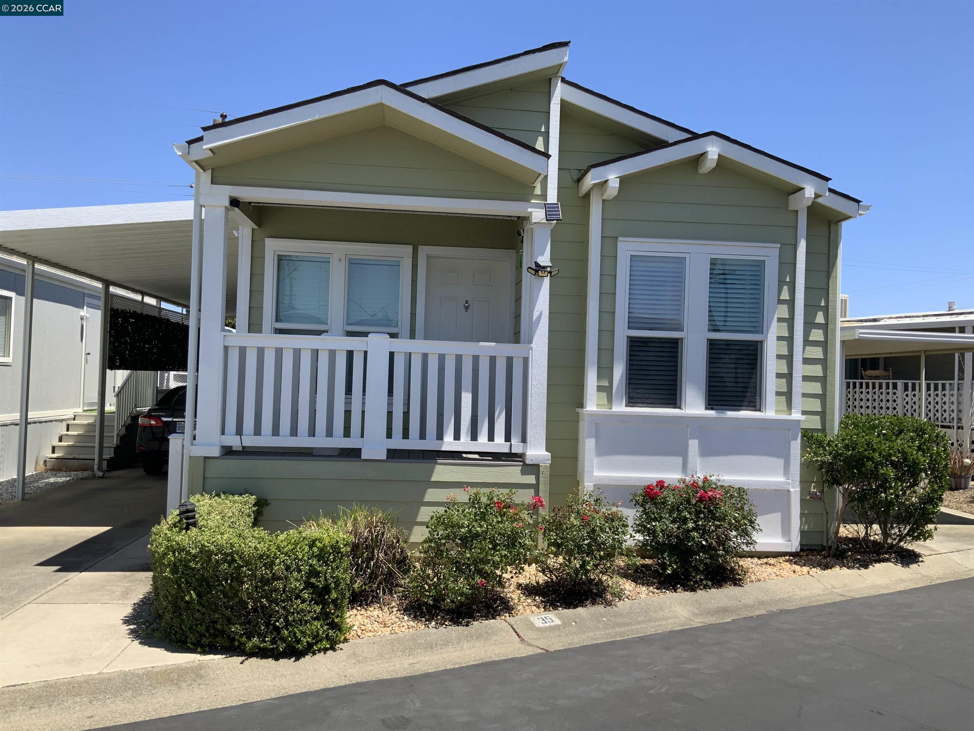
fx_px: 816
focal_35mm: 29
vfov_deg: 48.2
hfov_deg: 61.7
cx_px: 487
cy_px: 366
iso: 16
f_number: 1.8
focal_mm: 3
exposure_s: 1/1577
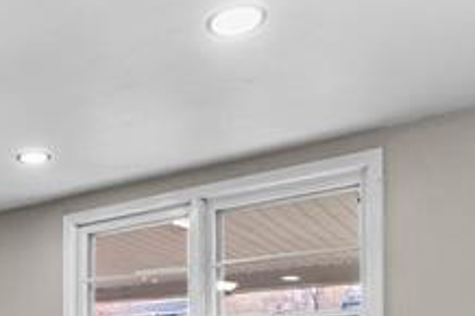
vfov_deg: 27.3
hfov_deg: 40.3
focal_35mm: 44
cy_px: 366
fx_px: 580
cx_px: 26
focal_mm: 10
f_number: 8
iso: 400
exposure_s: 1/25
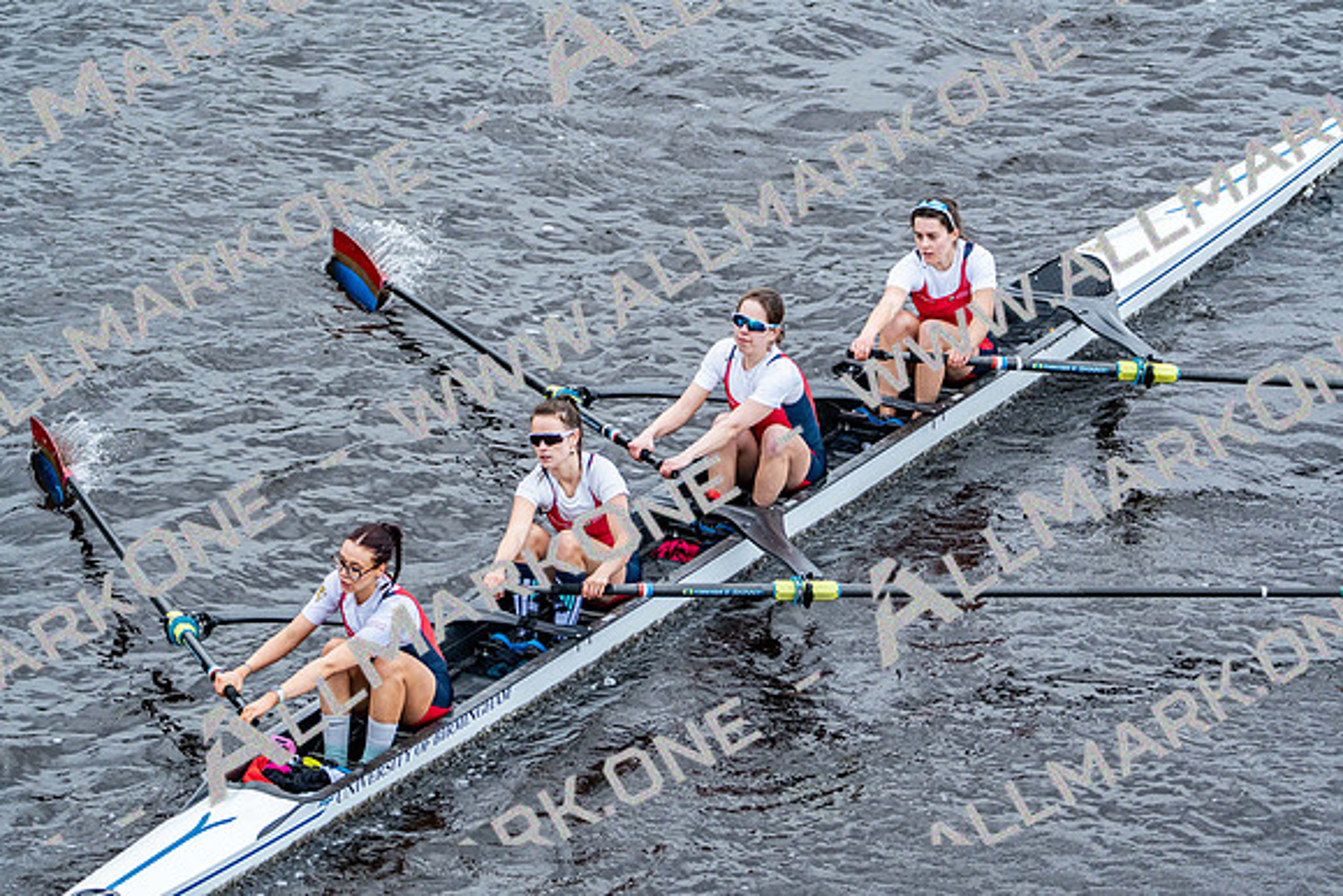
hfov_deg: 7.7
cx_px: 672
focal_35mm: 266
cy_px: 448
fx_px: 9925
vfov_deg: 5.2
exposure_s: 1/1250
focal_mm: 266
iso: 2000
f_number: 5.6
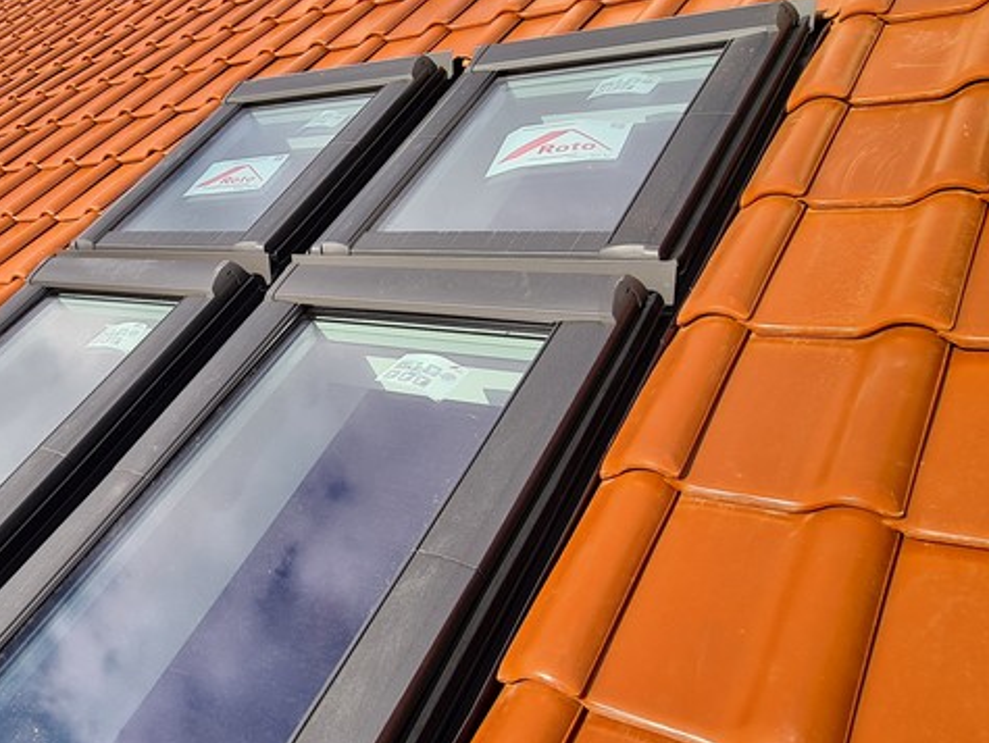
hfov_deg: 56.1
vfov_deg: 49.7
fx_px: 801
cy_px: 410
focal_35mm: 28
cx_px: 125
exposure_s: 1/1272
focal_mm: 2.2
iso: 50
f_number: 2.2
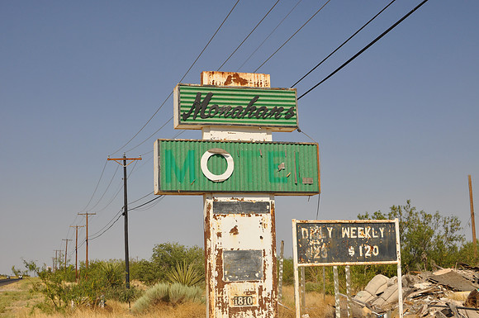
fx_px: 698
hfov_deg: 37.9
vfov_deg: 25.7
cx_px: 240
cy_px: 159
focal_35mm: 52
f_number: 8
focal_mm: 35
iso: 200
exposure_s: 1/250
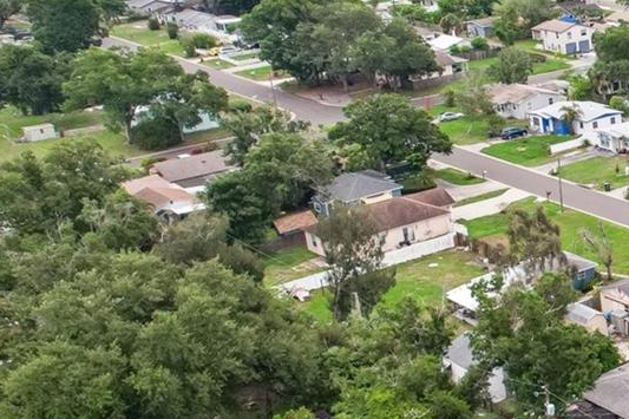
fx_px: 1153
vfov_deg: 20.6
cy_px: 250
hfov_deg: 24.2
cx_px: 933
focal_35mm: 66
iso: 400
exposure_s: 1/1600
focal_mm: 8.4
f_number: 2.8
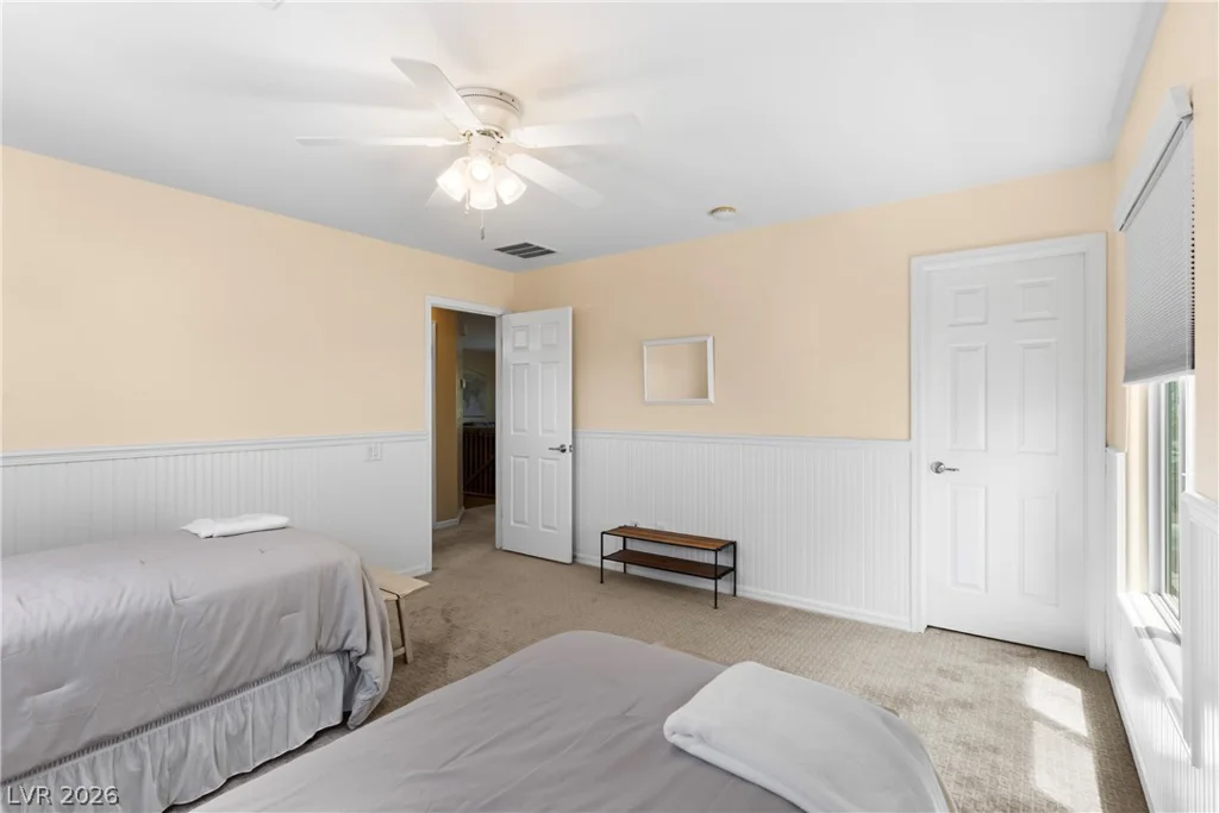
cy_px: 406
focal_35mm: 17
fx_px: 576
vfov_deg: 70.5
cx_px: 610
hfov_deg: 93.3
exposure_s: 1/50
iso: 400
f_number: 8
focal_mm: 17
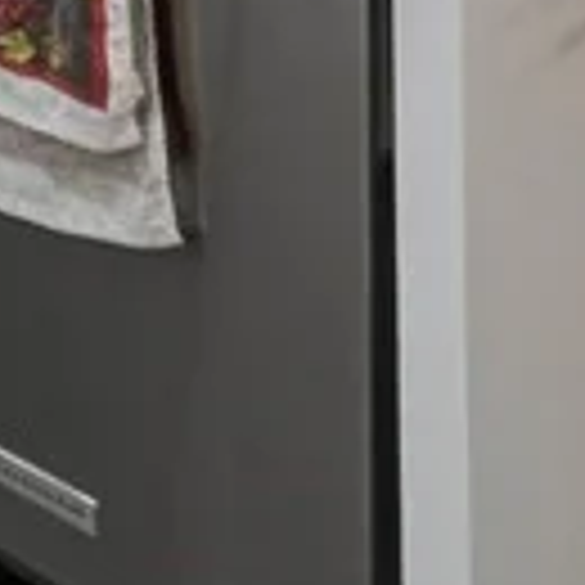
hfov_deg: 14.2
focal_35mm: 94
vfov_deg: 14.1
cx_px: -720
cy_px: -727
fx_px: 1797
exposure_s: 1/320
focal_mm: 14
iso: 500
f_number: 10
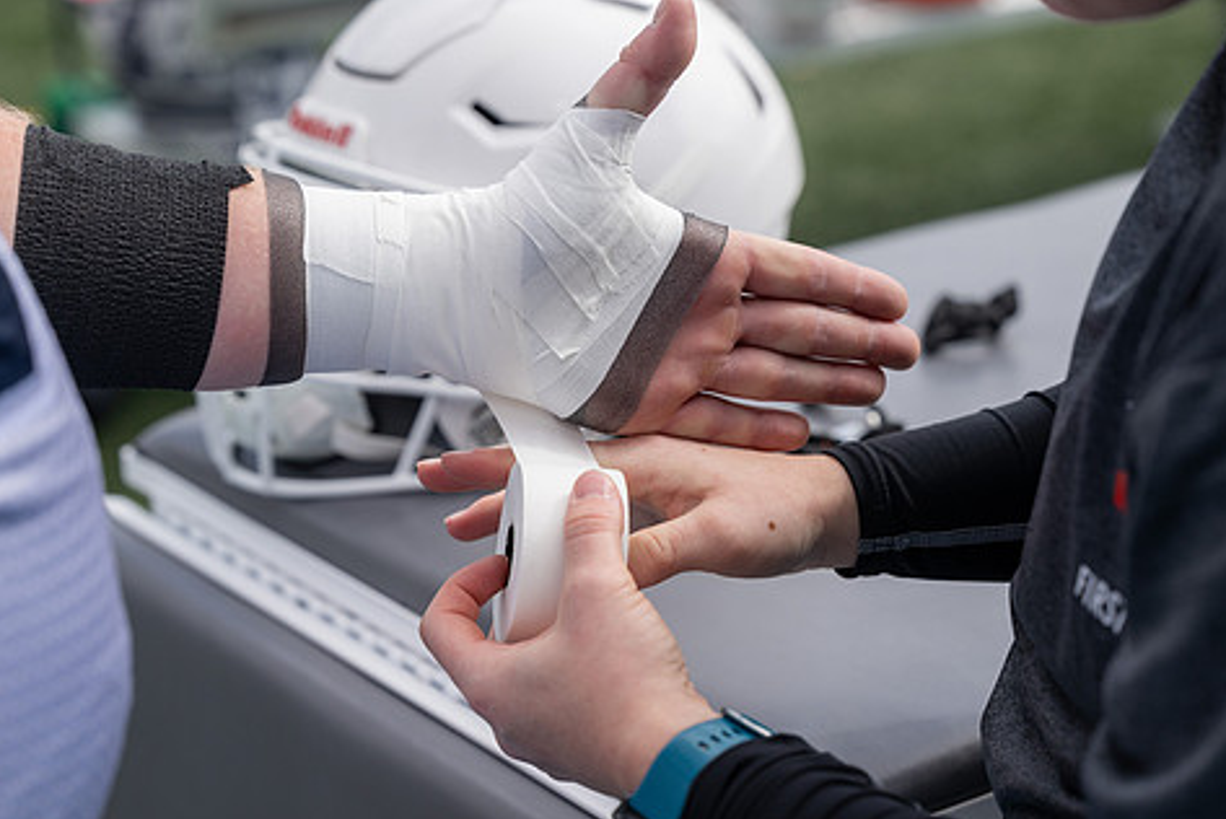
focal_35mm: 87
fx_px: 2965
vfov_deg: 15.7
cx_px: 562
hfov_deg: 23.4
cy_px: 333
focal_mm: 71
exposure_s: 1/1600
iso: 250
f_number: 4
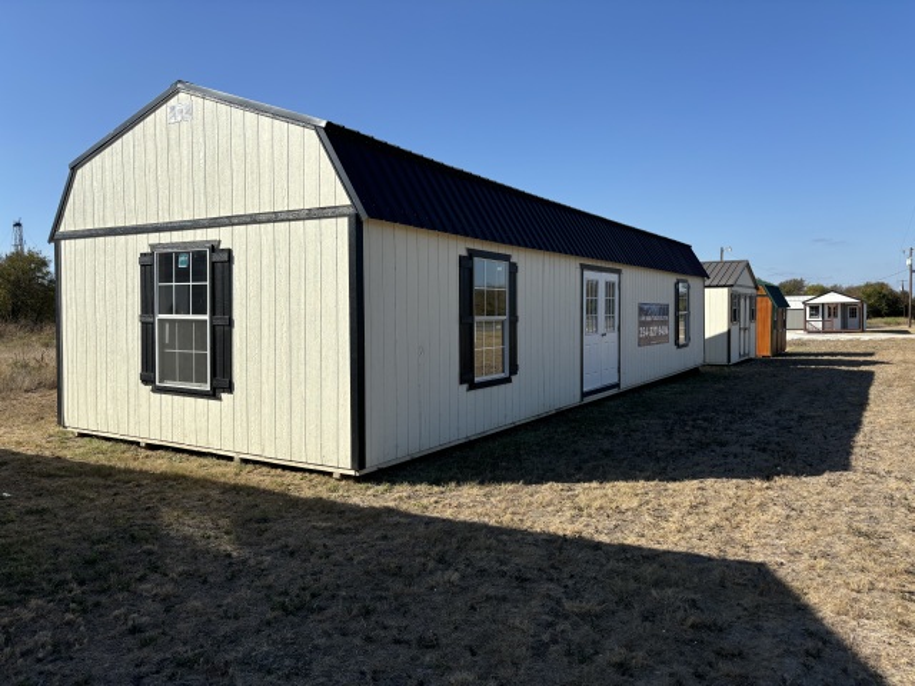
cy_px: 343
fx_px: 687
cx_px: 458
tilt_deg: -3.0
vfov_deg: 53.1
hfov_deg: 67.3
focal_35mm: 26
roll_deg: +2.3
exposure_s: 1/4082
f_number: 1.6
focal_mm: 5.96
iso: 50
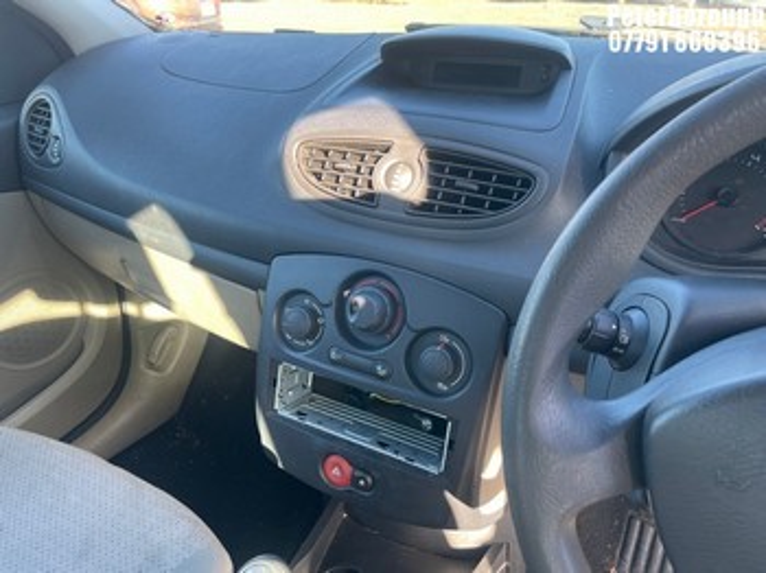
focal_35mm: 26
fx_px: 575
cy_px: 286
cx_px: 383
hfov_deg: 67.3
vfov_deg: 53.0
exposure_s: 1/121
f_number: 1.6
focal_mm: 4.2
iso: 64
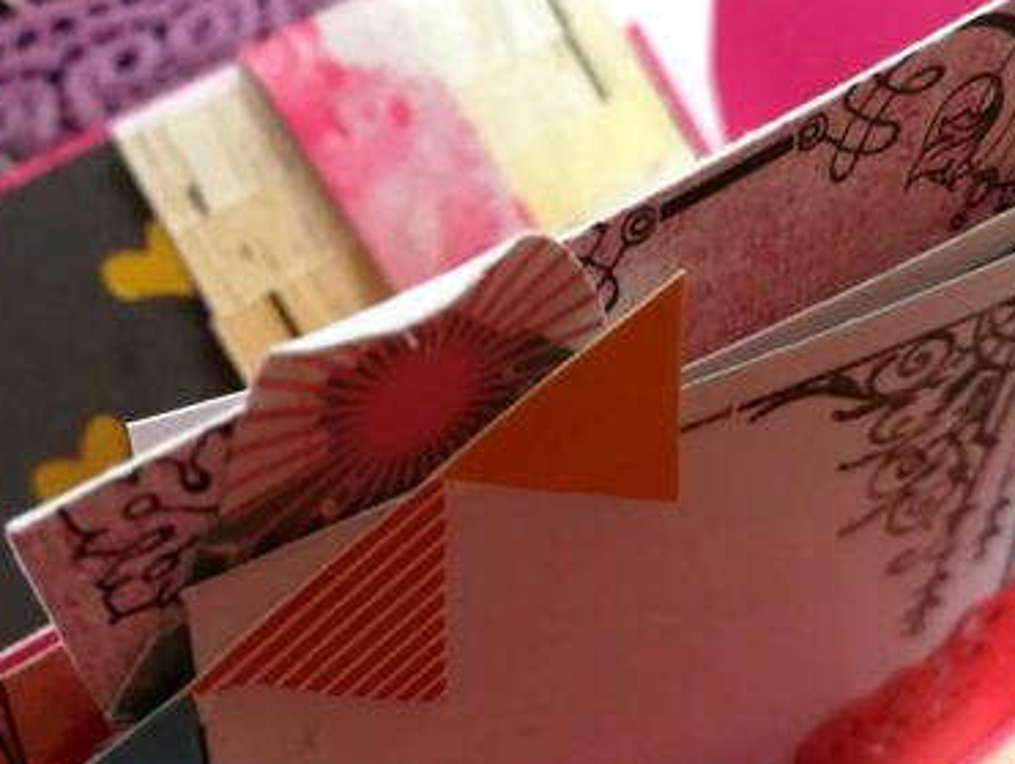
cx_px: 430
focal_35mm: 42
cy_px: 323
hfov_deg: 44.6
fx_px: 1233
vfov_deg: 34.3
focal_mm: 3.83
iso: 125
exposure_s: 1/30
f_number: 2.2
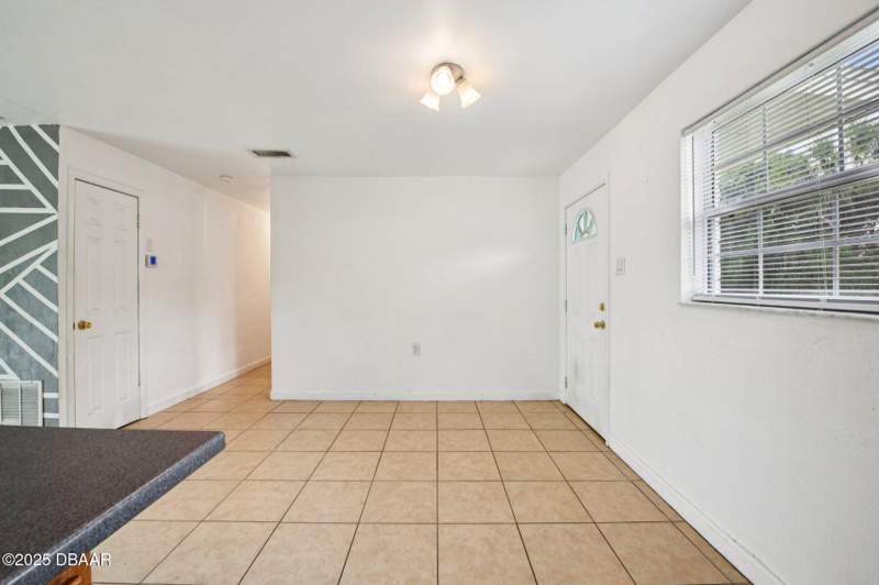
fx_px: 342
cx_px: 440
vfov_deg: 81.1
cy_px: 292
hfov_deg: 104.3
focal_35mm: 14
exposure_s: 1/60
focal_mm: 14
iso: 400
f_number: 8
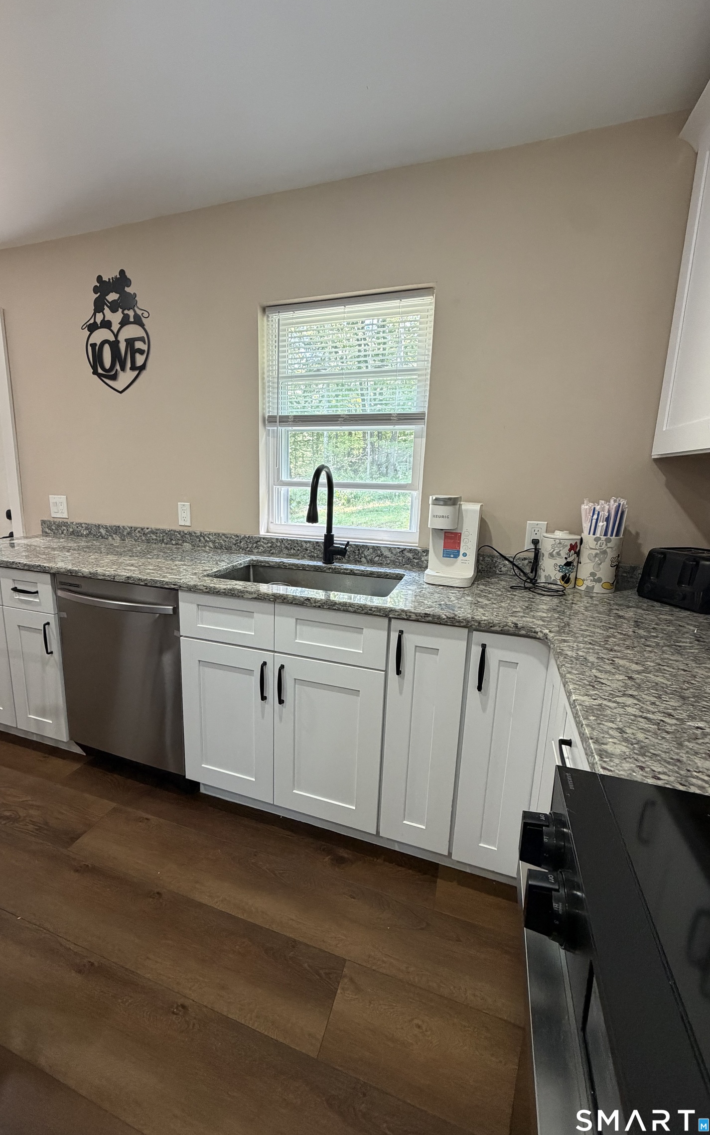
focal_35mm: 15
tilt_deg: -11.8
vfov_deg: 101.5
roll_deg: -1.1
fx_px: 464
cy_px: 569
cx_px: 319
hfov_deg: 74.6
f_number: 2.2
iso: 320
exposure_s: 1/66
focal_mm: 2.22
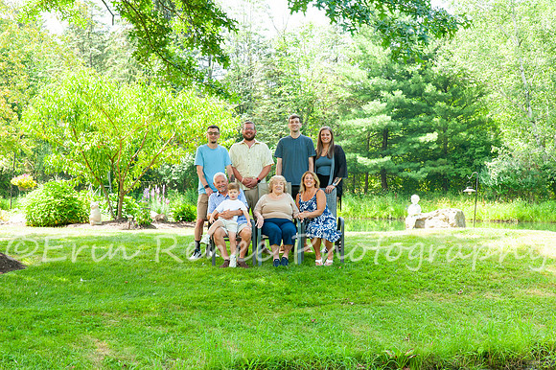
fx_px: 1080
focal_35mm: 70
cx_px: 278
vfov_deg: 19.4
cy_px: 185
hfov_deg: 28.9
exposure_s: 1/160
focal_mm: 70
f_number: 14
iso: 800
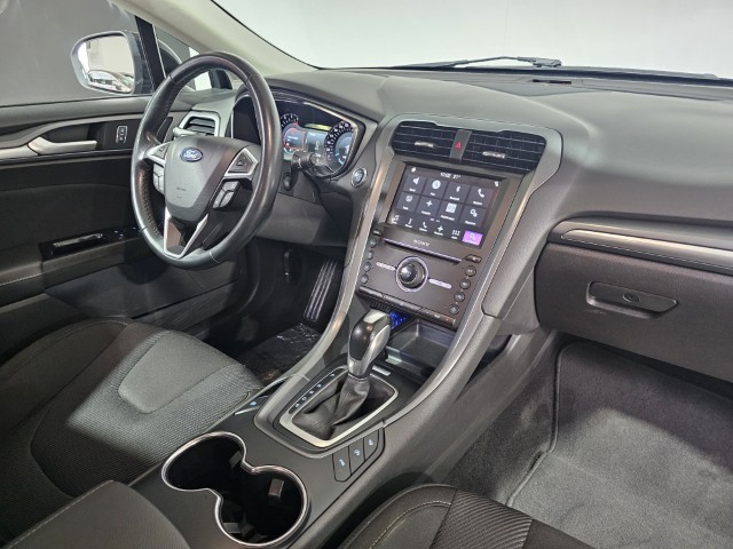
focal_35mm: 23
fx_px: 487
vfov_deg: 58.9
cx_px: 366
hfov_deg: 73.9
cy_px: 274
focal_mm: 6.3
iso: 800
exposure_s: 1/50
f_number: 1.7
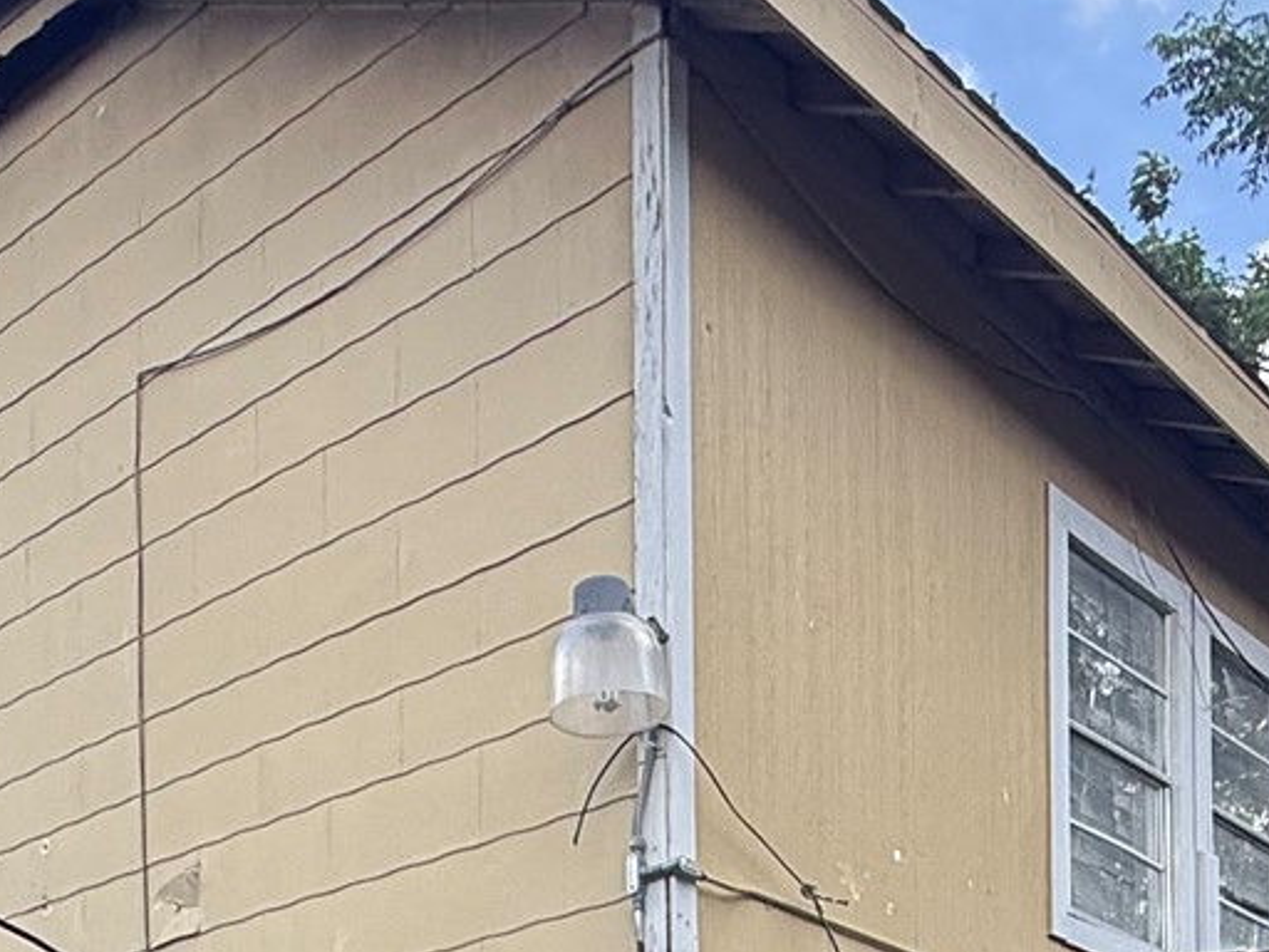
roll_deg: +0.6
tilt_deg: -0.4
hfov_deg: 34.3
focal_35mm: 56
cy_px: 1567
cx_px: 622
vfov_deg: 20.7
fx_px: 2053
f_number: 2.2
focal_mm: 2.22
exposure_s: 1/419
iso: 50
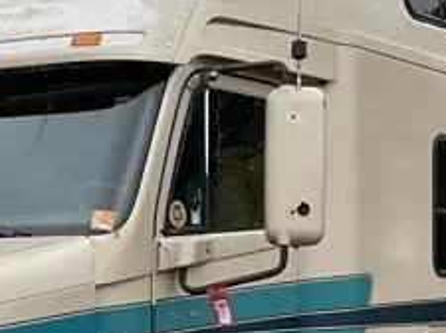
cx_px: 206
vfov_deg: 11.7
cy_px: 363
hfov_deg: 15.9
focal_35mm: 124
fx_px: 1595
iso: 16
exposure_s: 1/135
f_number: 1.8
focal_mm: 3
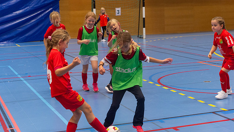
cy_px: 64
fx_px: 465
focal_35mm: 75
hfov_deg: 28.2
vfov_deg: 16.1
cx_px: 117
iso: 4000
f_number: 3.5
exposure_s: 1/400
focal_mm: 70
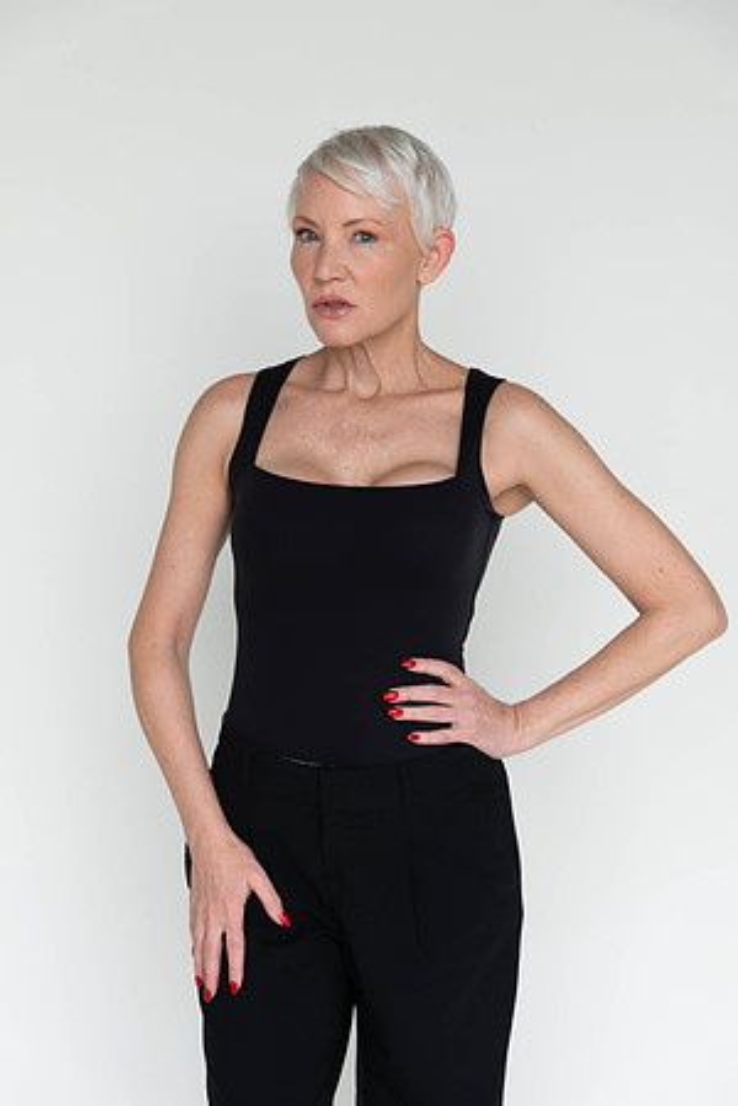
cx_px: 369
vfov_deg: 32.4
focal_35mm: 62
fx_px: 1906
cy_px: 553
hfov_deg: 21.9
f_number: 6.3
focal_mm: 62
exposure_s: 1/125
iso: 640
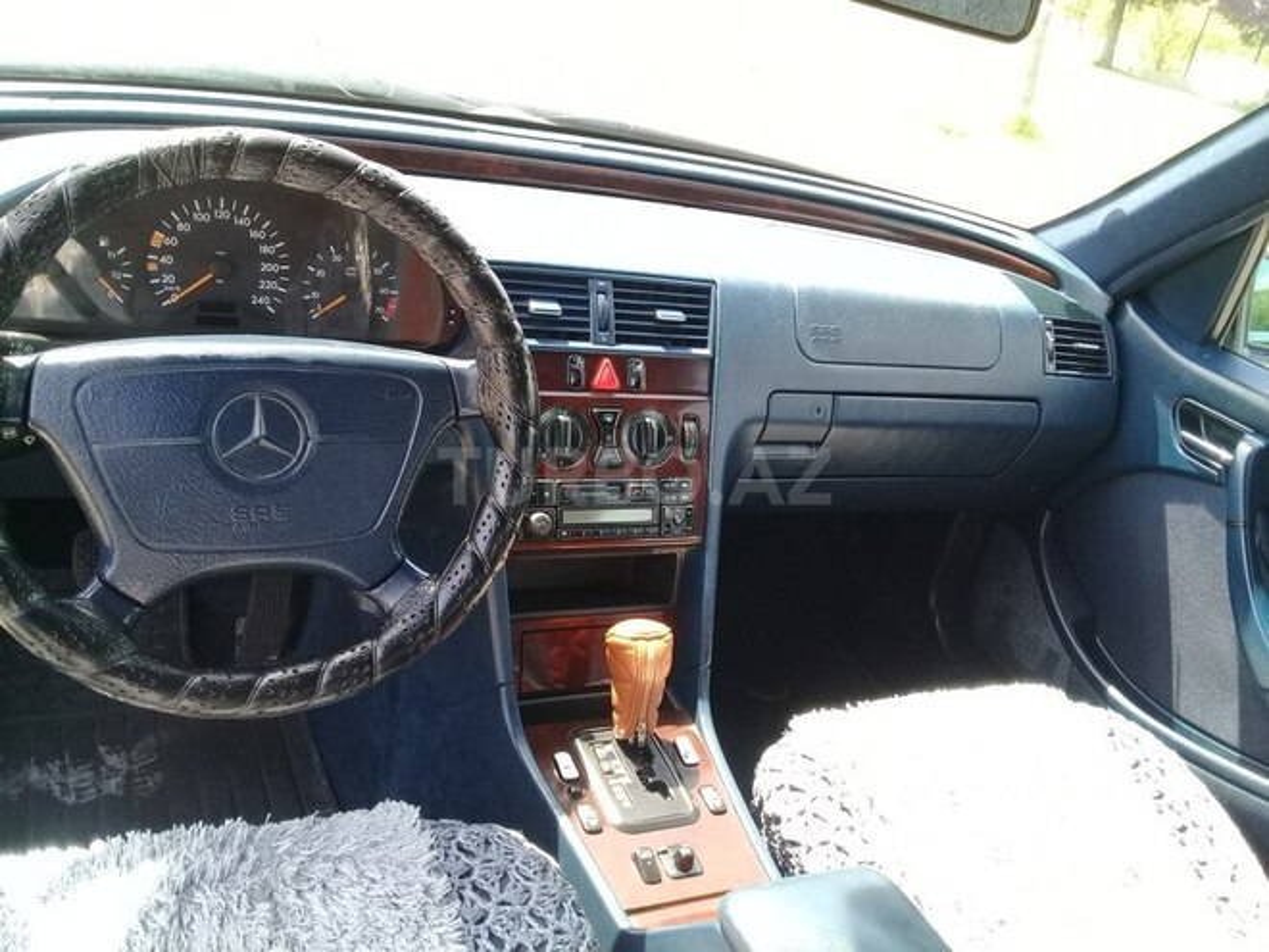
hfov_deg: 58.4
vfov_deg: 45.4
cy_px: 476
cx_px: 634
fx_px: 1136
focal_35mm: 31
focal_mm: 3.3
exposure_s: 1/100
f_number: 2.2
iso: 100
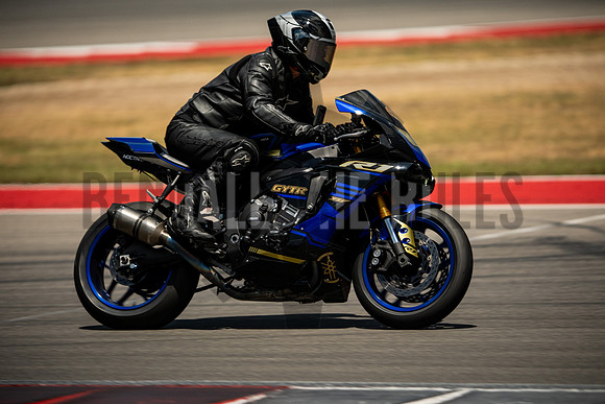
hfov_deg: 6.9
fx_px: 5043
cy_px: 202
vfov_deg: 4.6
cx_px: 302
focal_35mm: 300
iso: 640
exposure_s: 1/1000
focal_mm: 200
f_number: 2
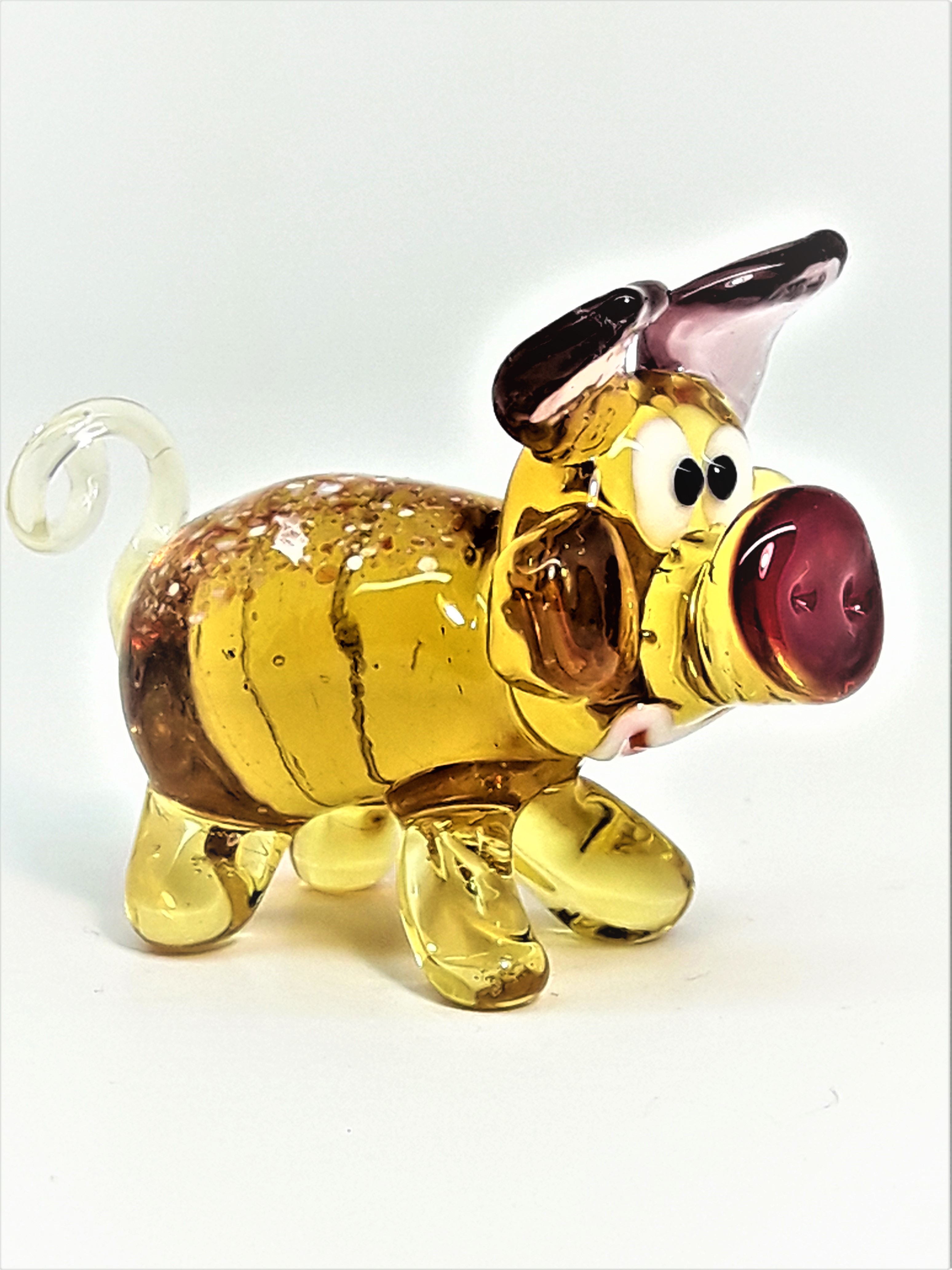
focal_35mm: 28
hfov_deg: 49.7
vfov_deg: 63.4
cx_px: 476
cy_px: 635
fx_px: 1027
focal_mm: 3.7
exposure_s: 1/124
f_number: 1.9
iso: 40
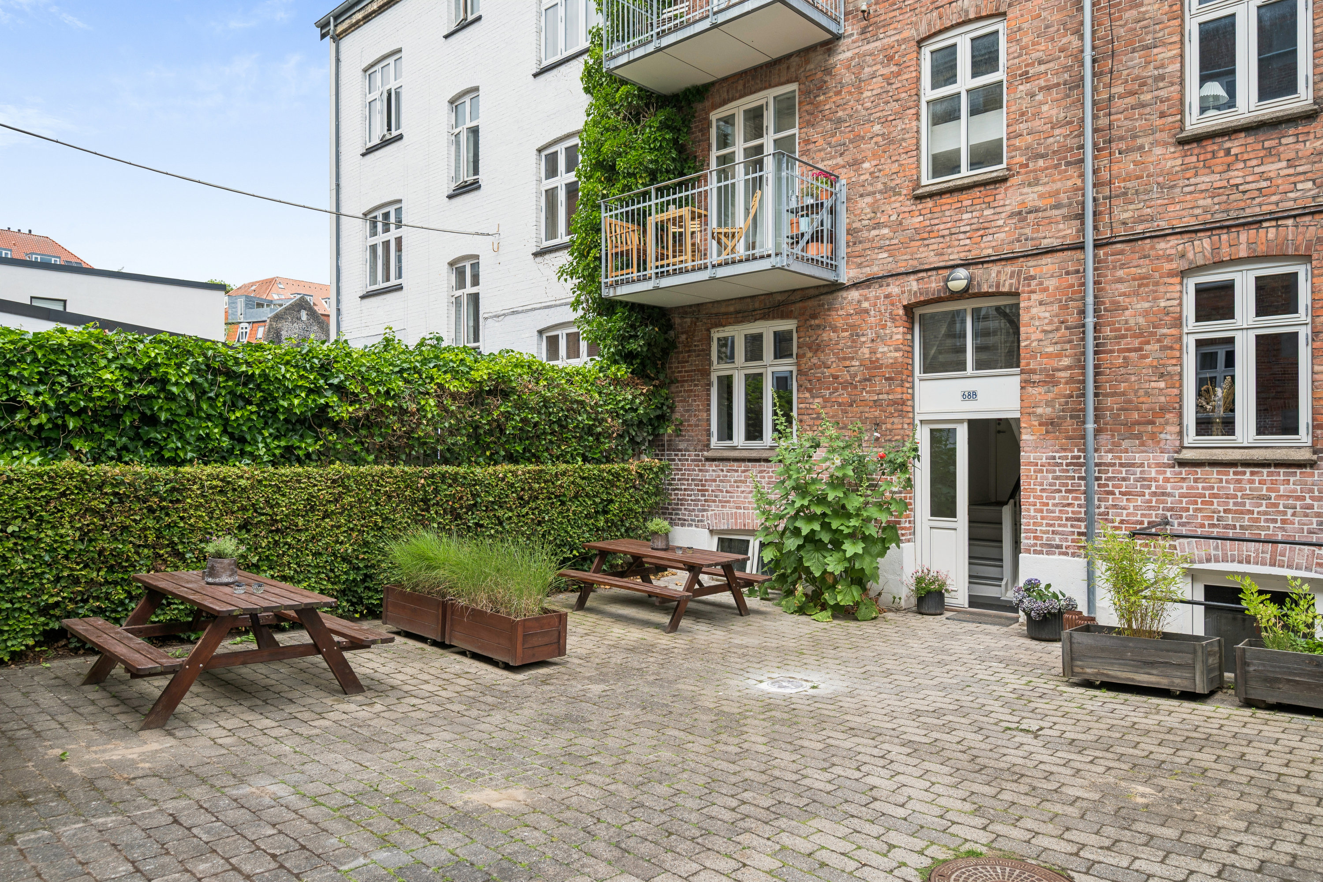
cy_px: 441
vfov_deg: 55.1
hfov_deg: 76.1
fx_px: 845
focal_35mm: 23
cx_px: 662
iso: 180
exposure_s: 1/400
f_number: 6.3
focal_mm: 23
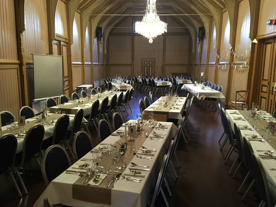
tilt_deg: -9.1
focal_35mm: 29
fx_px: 231
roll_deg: -0.2
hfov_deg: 61.7
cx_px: 138
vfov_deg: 48.2
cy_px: 104
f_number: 2.2
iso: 250
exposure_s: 1/17
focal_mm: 4.15
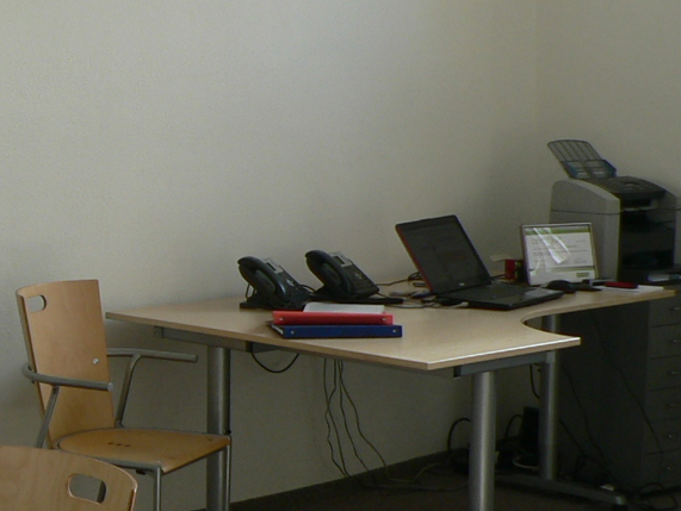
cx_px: -212
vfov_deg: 15.1
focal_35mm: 98
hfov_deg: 18.6
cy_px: 298
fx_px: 1929
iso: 64
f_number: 2.8
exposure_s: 1/60
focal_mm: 6
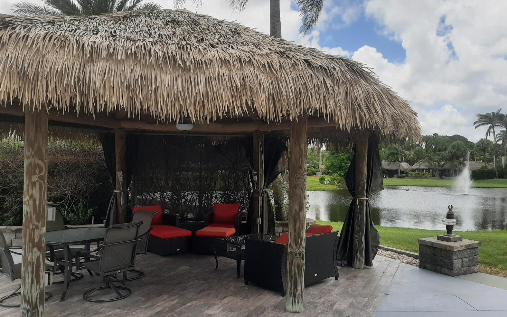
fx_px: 387
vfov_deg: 44.5
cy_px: 171
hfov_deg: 66.5
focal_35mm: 28
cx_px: 257
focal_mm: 3.93
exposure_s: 1/1792
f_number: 1.7
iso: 40
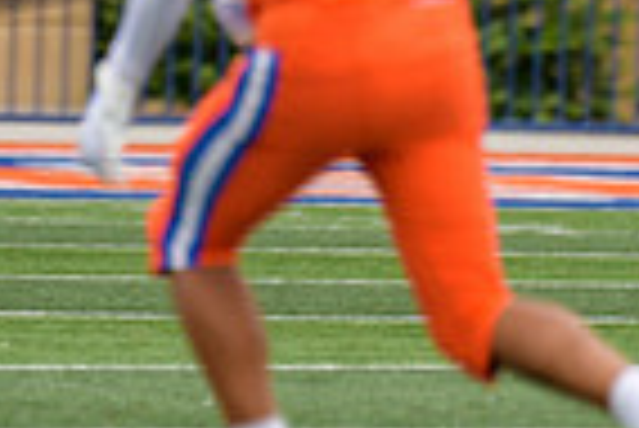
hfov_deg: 1.5
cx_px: 580
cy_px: -25
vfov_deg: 1.0
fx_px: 24893
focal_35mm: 1401
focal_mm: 250
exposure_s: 1/500
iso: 320
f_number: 2.8
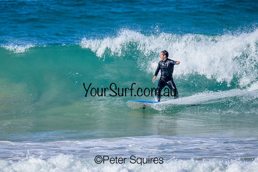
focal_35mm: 1099
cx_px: 113
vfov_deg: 1.3
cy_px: 69
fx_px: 7878
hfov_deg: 1.9
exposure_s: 1/2000
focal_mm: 800
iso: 450
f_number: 6.3
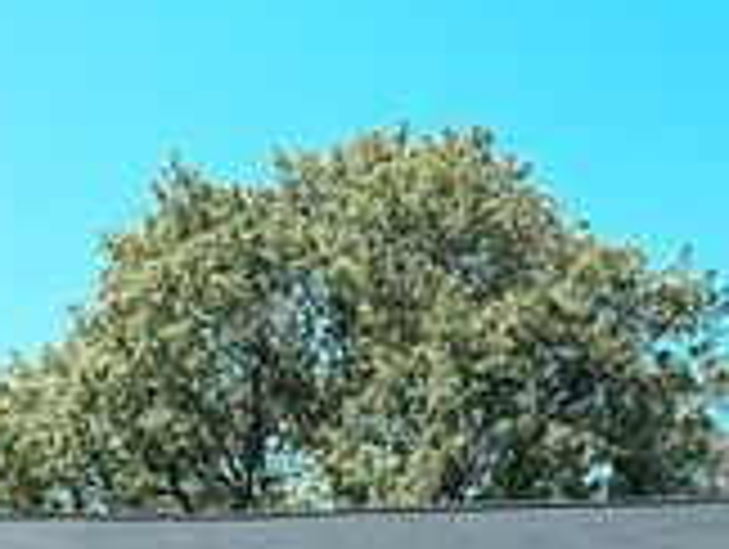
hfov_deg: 26.2
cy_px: 754
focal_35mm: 74
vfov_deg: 18.3
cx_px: 274
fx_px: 1561
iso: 80
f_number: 1.78
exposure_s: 1/2370
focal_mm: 6.76
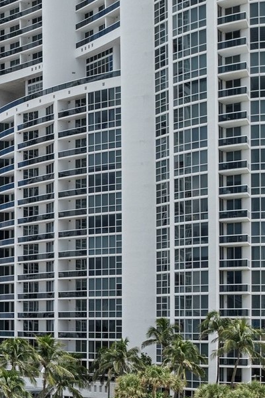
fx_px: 740
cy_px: 314
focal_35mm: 67
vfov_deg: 29.5
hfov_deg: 17.0
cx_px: -204
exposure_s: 1/500
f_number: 2.8
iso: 120
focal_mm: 12.29
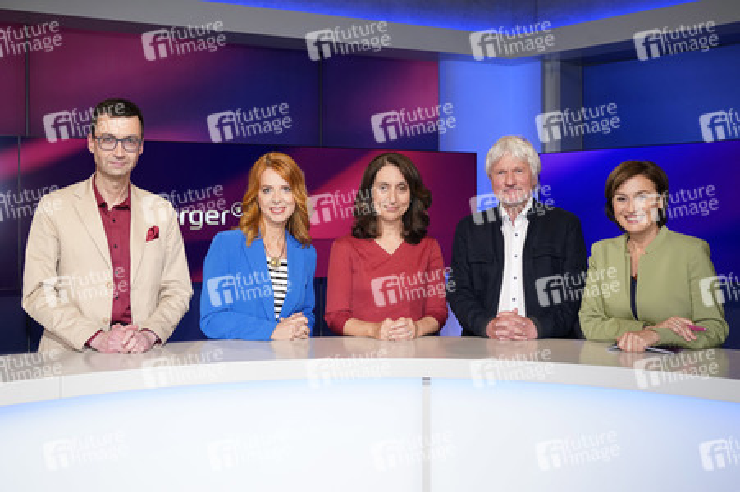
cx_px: 370
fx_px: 739
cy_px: 246
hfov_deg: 53.2
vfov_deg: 36.8
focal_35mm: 36
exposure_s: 1/160
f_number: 5
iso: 2500
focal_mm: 36
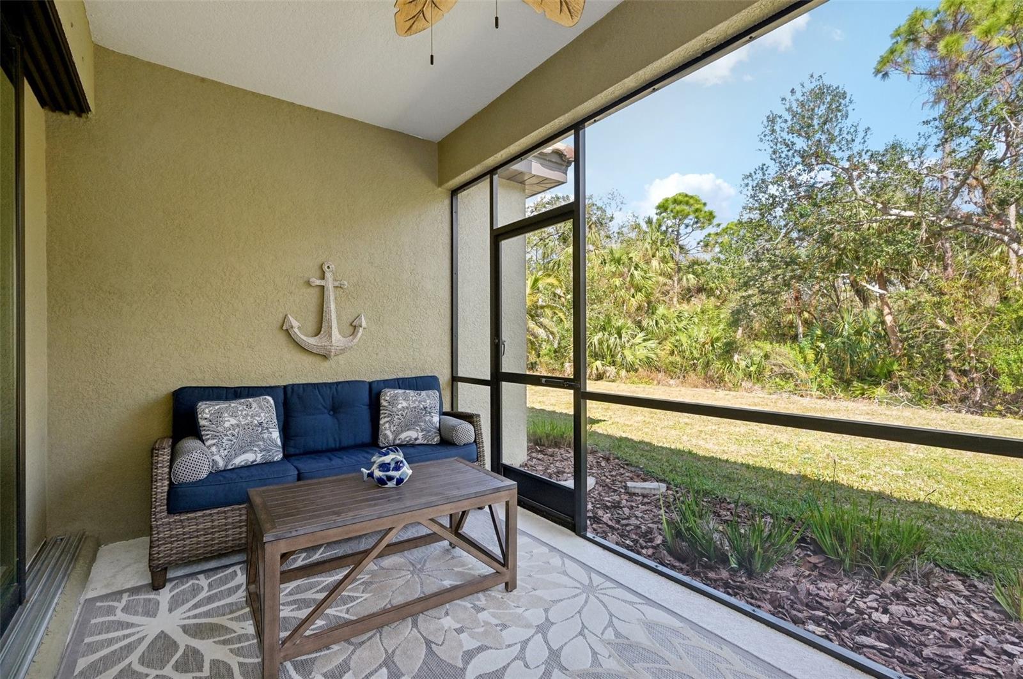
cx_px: 512
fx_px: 454
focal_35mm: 16
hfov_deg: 96.8
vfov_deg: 73.6
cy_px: 340
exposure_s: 1/80
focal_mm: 16
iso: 400
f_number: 8
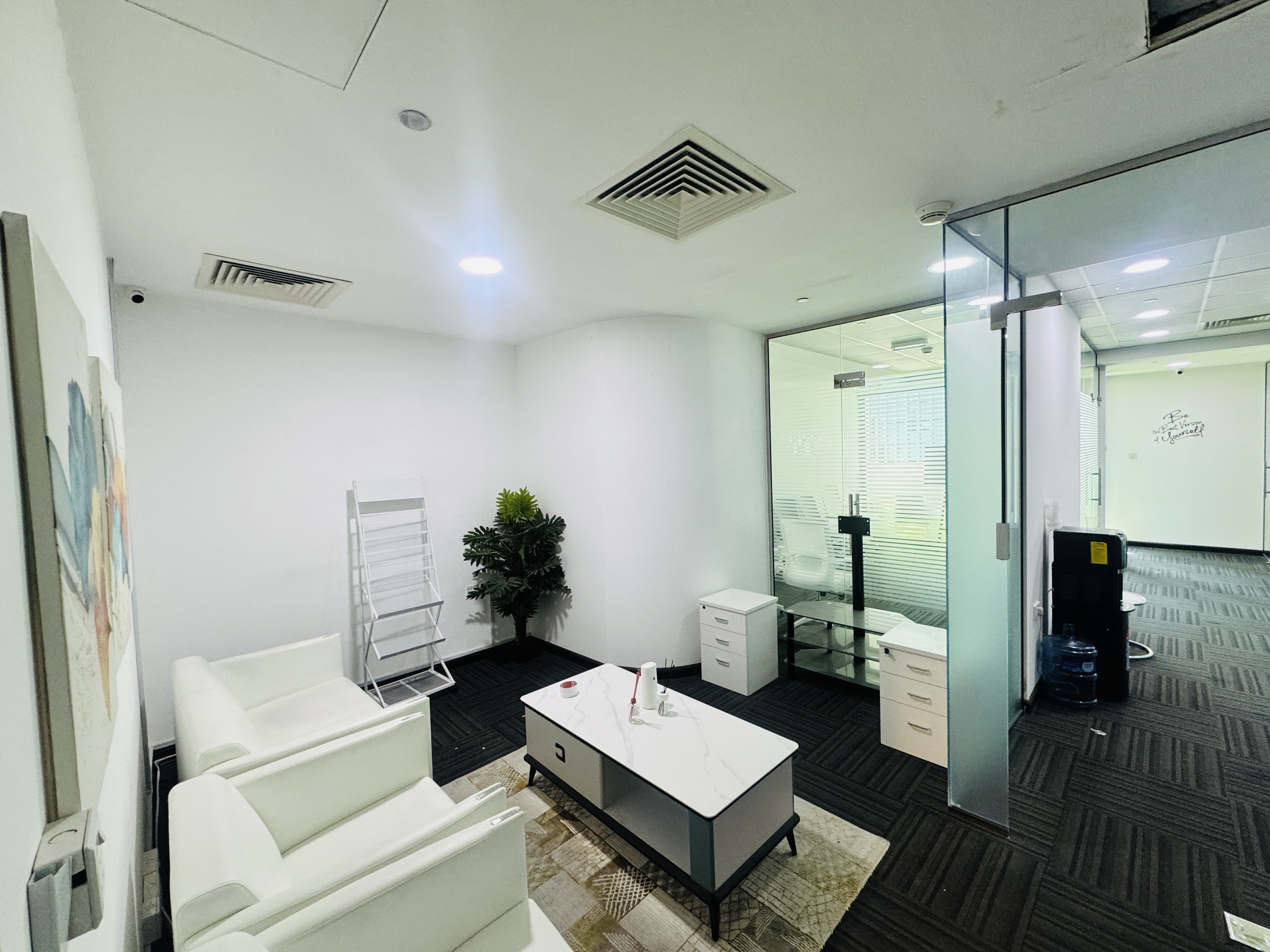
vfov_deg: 85.7
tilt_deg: -2.6
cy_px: 476
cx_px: 635
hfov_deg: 102.1
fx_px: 514
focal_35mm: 14
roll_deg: +2.7
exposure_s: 1/100
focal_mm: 2.22
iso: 250
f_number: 2.2
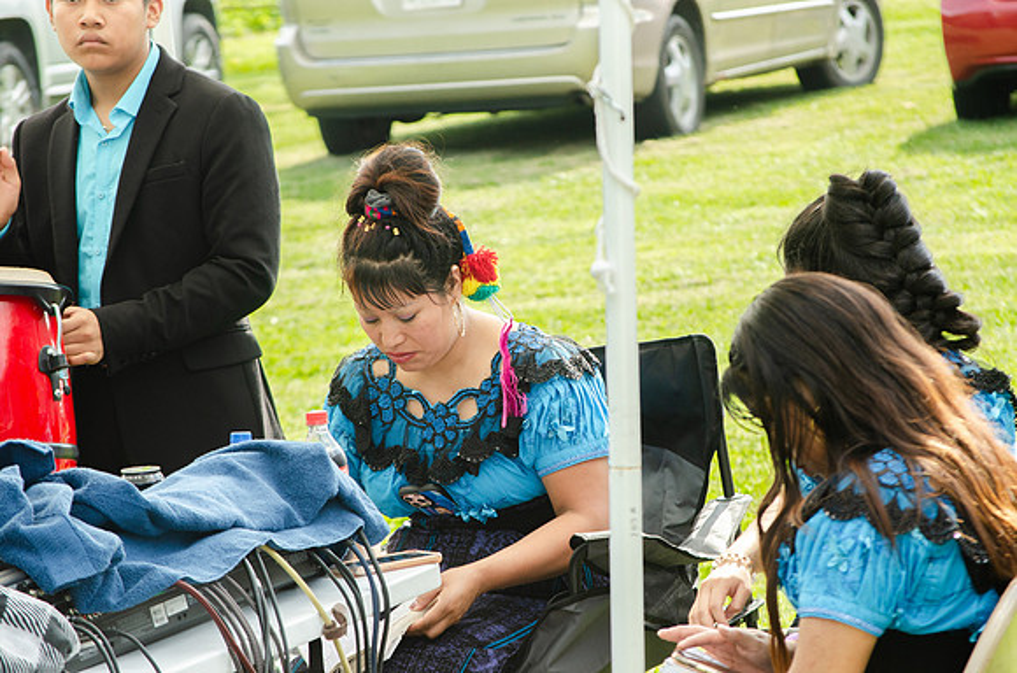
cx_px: 508
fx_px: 5158
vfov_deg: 7.5
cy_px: 336
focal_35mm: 183
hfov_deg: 11.3
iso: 200
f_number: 7.1
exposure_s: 1/200
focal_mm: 122
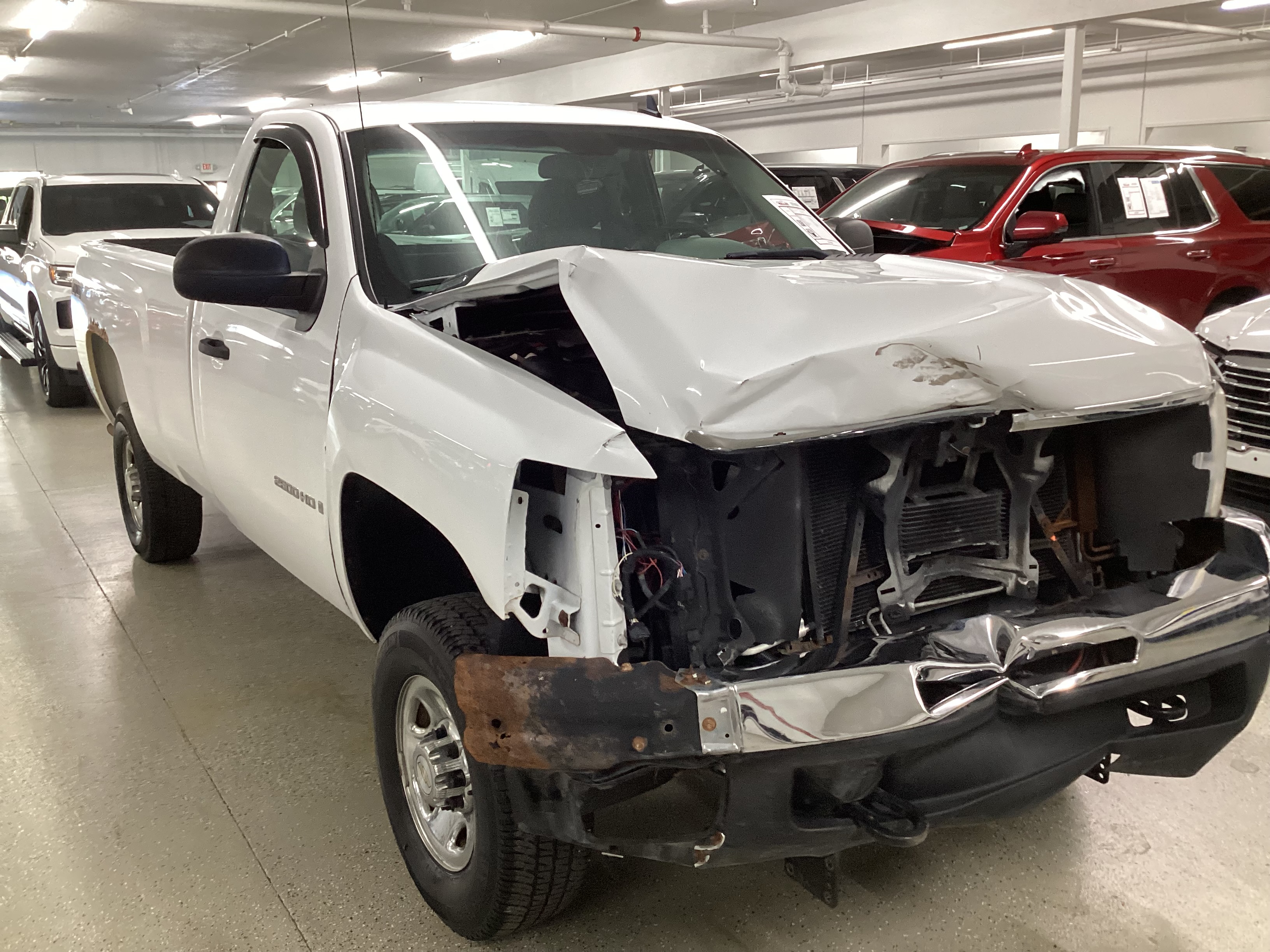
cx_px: 635
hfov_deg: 58.4
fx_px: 1137
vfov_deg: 45.4
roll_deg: +1.2
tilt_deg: -15.6
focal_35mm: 31
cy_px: 476
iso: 200
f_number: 2.4
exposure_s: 1/50
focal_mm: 3.3
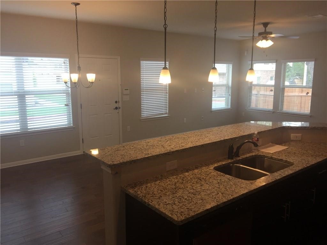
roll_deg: -0.6
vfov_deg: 48.2
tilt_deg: -9.6
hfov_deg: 61.7
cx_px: 164
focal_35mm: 29
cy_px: 122
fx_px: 274
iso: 50
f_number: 2.2
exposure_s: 1/120
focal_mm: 4.15
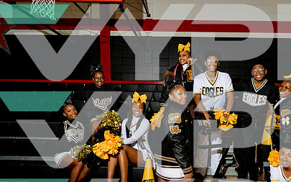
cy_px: 130
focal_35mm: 35
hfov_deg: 54.8
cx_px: 180
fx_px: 278
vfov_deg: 35.7
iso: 160
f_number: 5
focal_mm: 24
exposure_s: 1/100
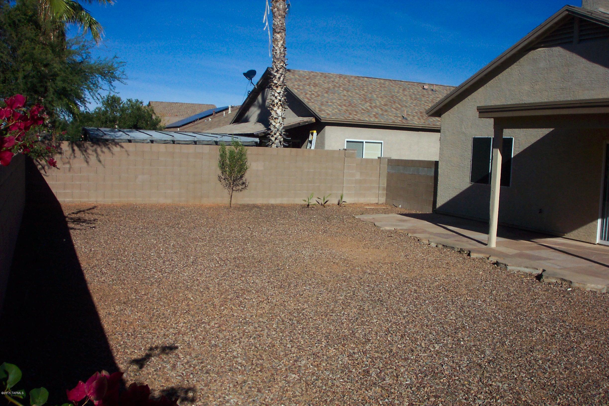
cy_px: 203
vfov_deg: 37.9
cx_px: 304
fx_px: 592
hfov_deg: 54.4
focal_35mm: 35
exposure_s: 1/500
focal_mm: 7.5
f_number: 9.5
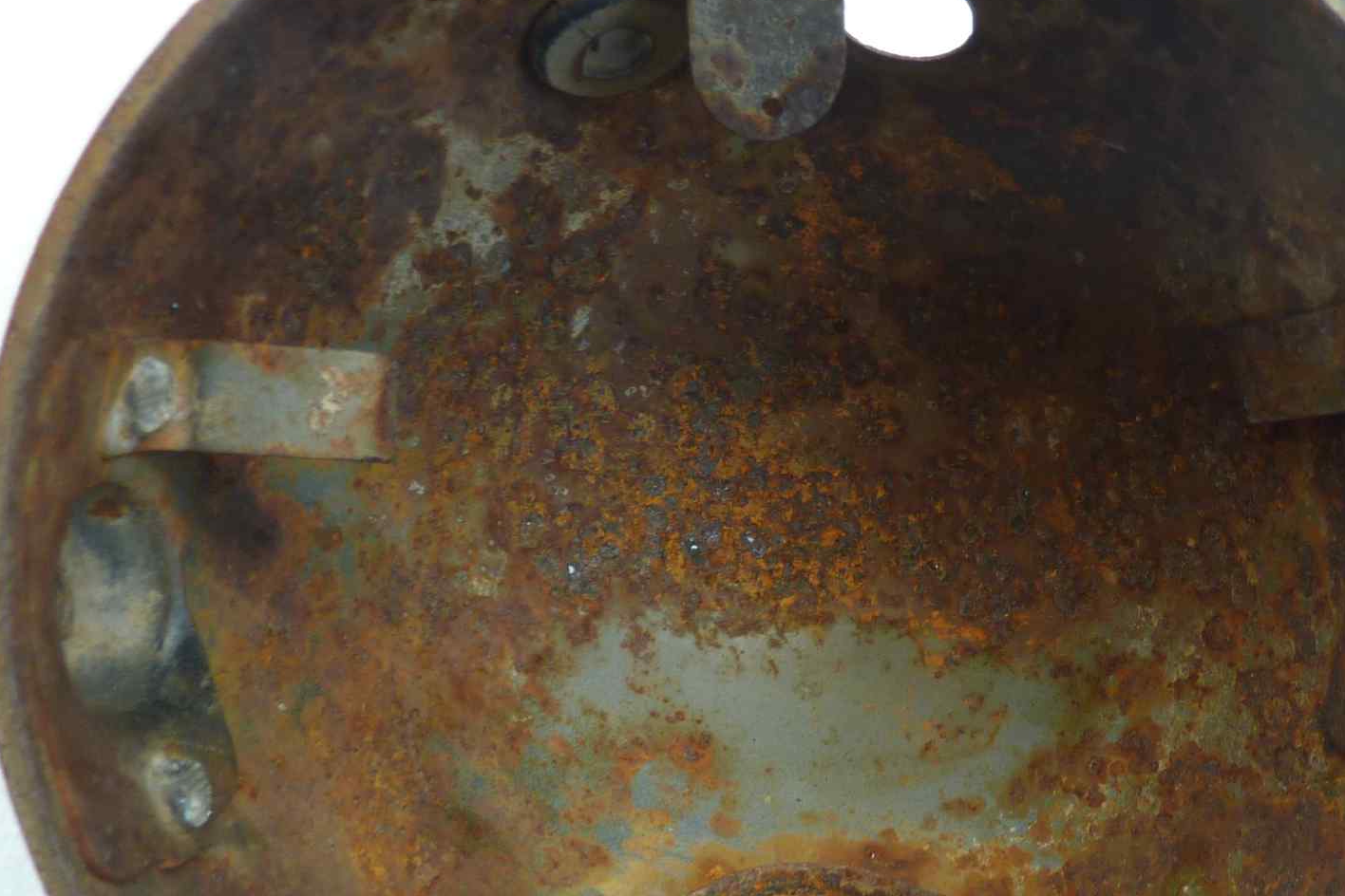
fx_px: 1756
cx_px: 832
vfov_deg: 28.4
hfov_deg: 41.6
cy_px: 608
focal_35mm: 47
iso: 80
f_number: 3.3
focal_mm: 4.1
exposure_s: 1/10
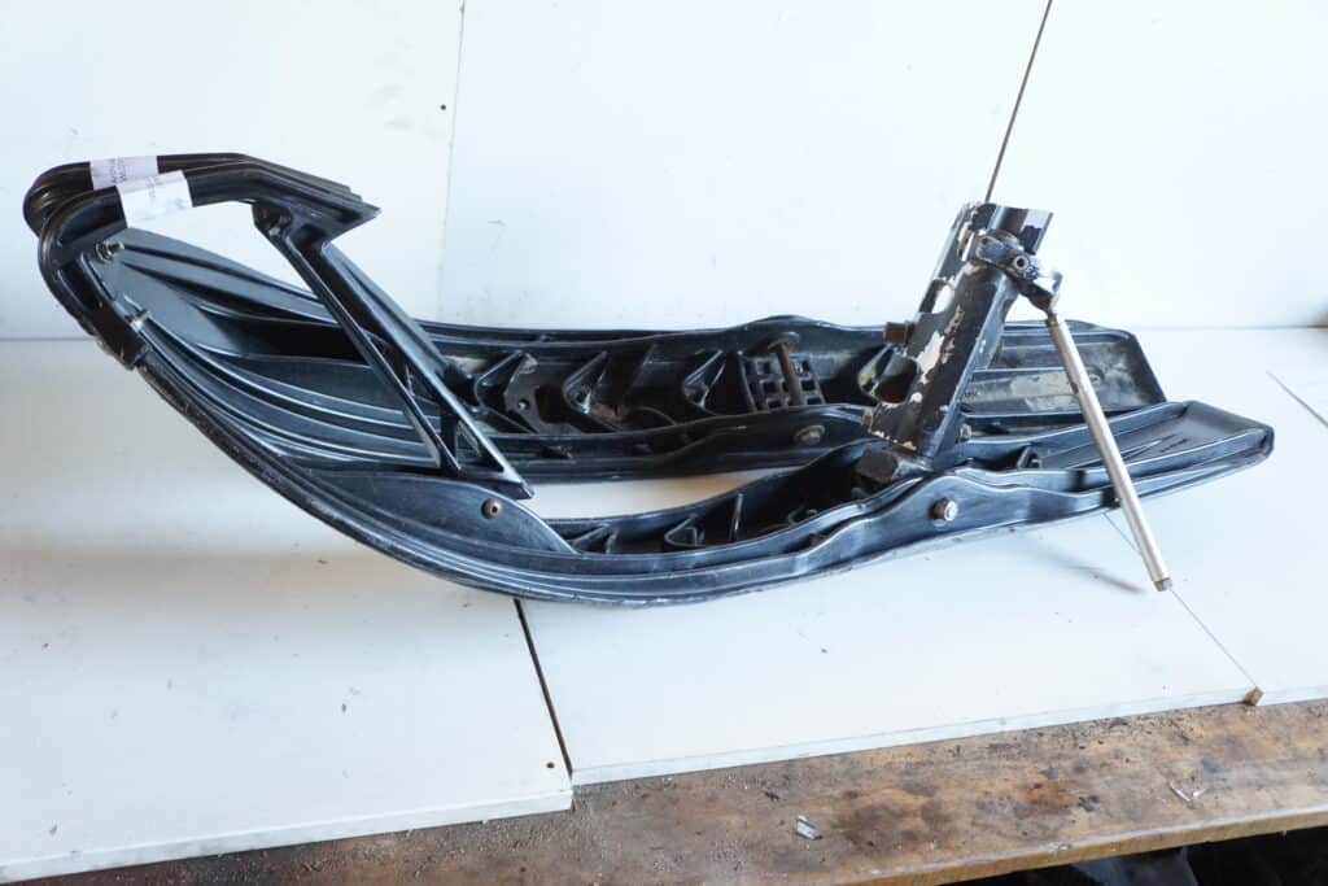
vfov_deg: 40.0
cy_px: 443
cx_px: 664
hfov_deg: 57.2
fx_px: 1217
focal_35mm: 33
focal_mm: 22
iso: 1250
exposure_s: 1/60
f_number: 4
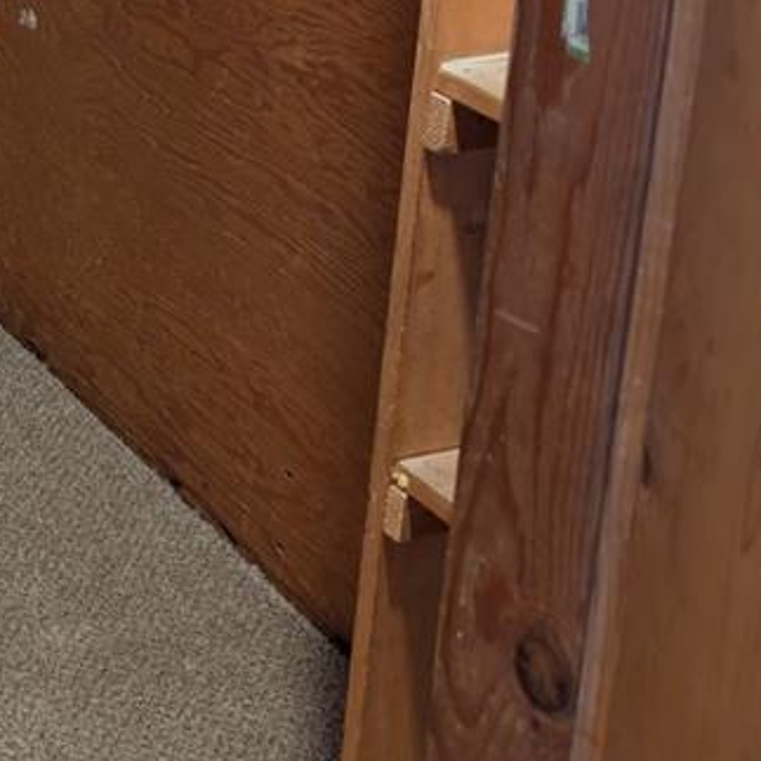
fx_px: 1965
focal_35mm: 79
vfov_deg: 20.2
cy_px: -214
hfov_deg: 19.8
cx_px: -289
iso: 189
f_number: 1.68
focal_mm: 6.9
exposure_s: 1/40
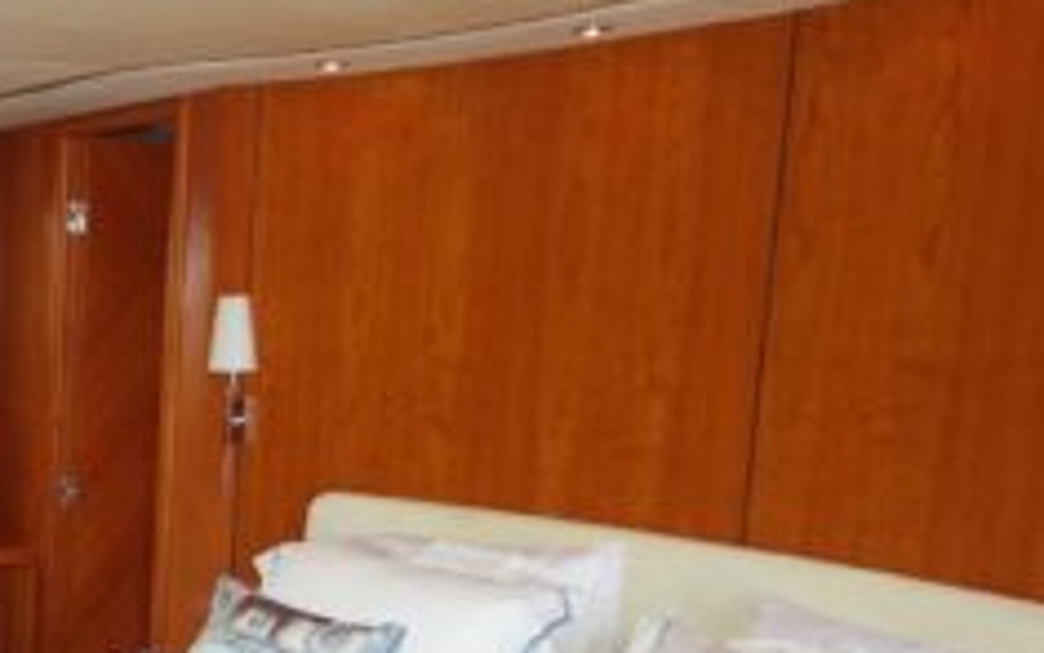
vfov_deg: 25.5
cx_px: -218
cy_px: 498
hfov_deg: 32.9
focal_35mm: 50
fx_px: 1423
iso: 200
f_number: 4
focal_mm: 10
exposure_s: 1/30
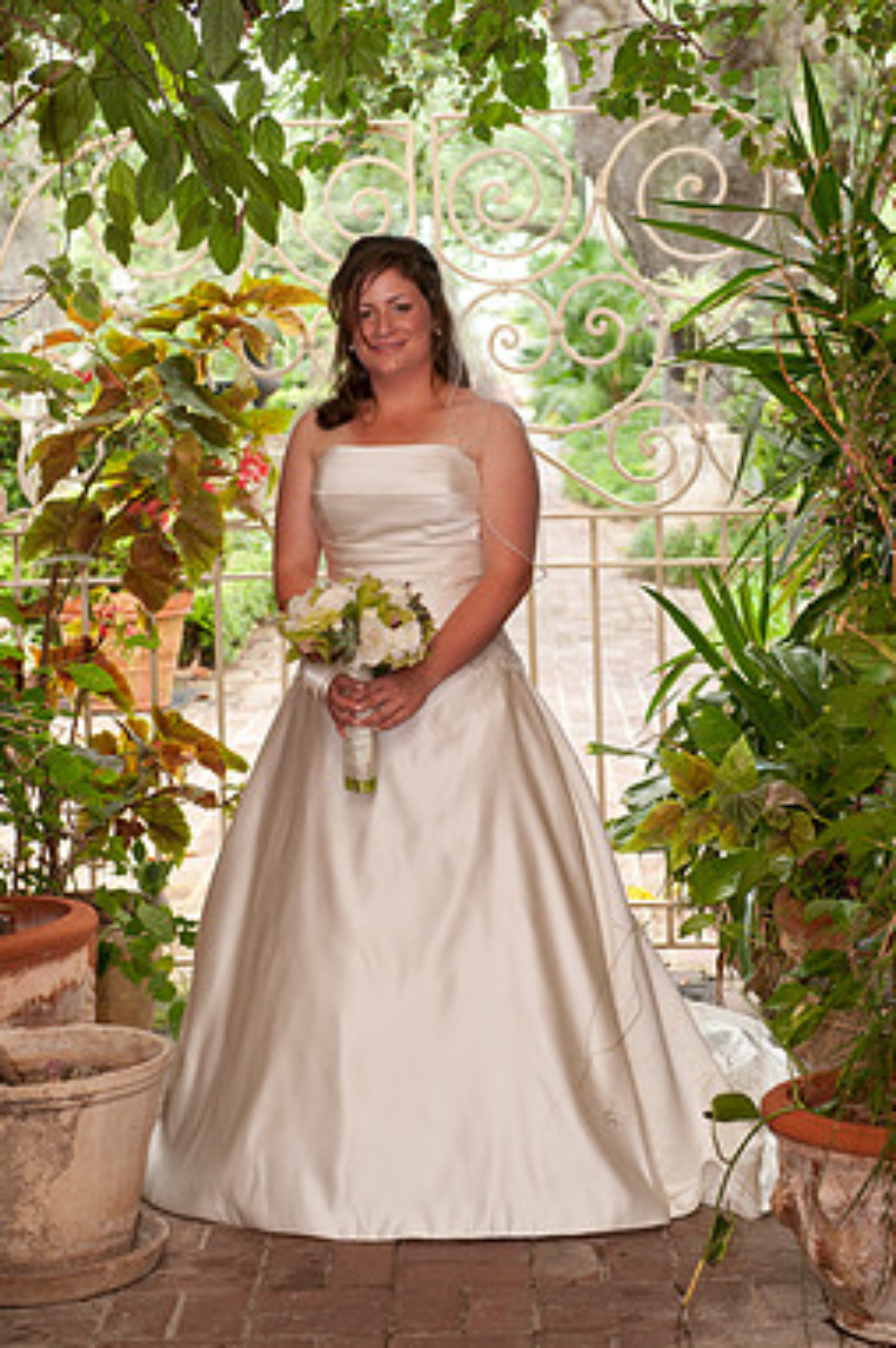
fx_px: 2730
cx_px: 489
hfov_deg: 18.6
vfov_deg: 27.7
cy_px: 603
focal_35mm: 73
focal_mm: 62
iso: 250
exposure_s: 1/80
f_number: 4.5
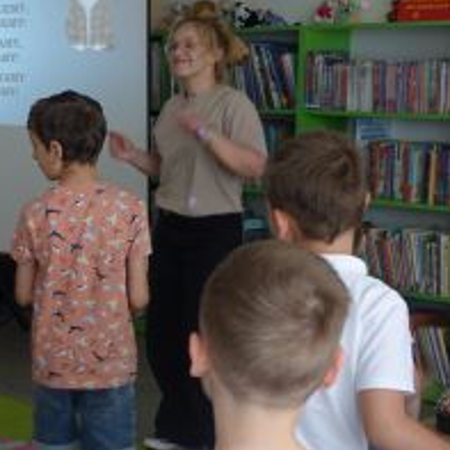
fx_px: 1383
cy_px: 335
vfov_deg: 18.4
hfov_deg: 17.6
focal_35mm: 94
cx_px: -96
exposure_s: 1/40
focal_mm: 12.3
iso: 125
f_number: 2.8
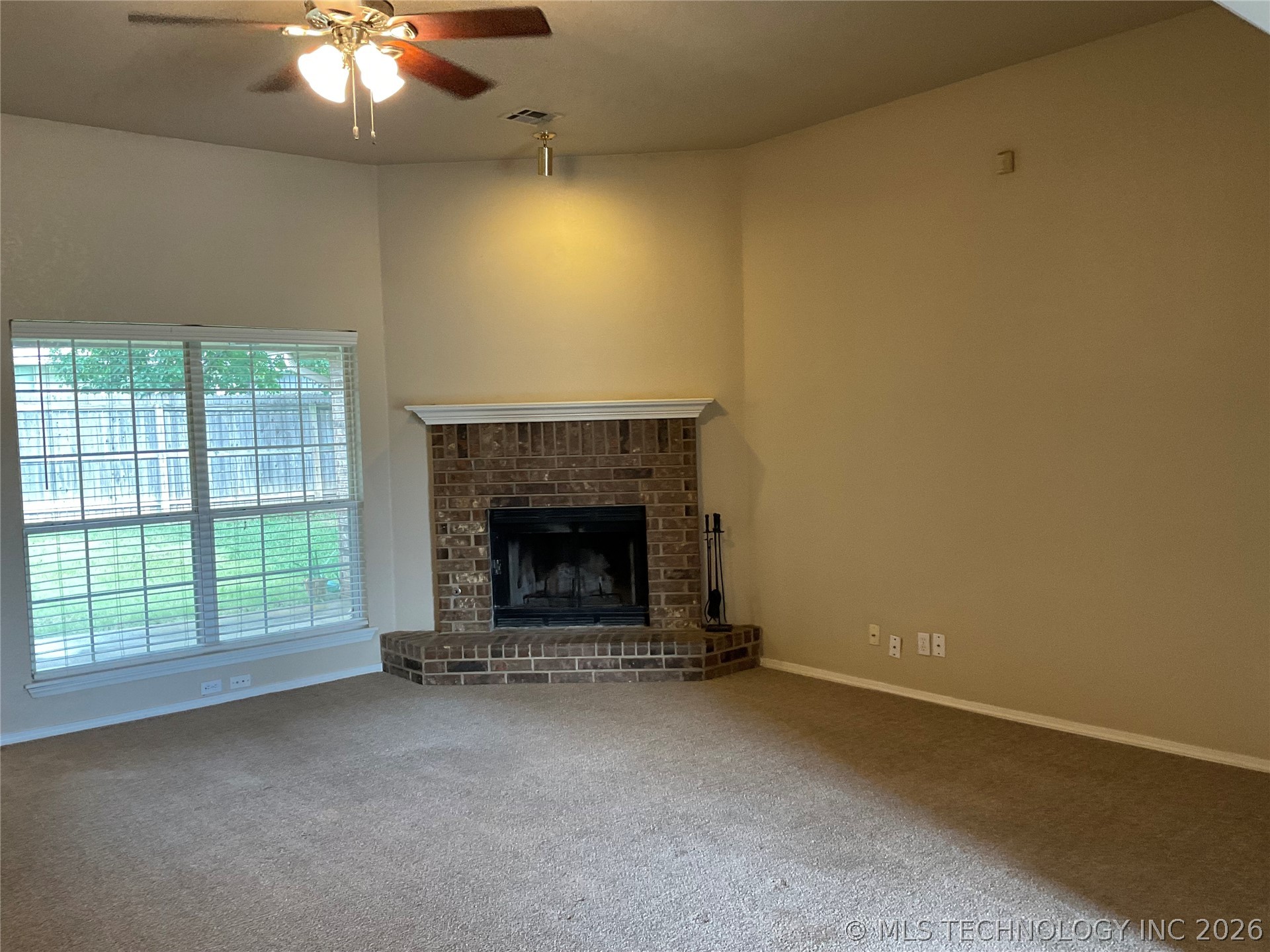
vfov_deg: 48.2
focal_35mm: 29
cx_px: 635
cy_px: 476
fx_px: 1064
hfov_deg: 61.7
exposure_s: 1/60
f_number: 1.8
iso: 160
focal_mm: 3
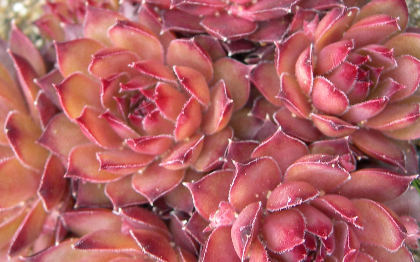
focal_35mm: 67
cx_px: 179
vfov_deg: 19.4
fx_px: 767
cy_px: 118
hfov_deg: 30.6
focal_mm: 7.8
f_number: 2.8
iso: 50
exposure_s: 1/86.1
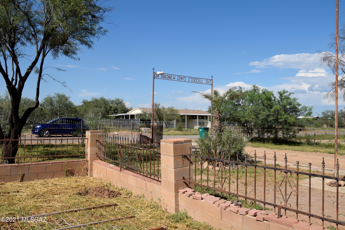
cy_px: 115
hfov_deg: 61.9
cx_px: 172
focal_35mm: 30
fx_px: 287
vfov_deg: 43.6
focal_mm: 20
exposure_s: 1/500
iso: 200
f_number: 11
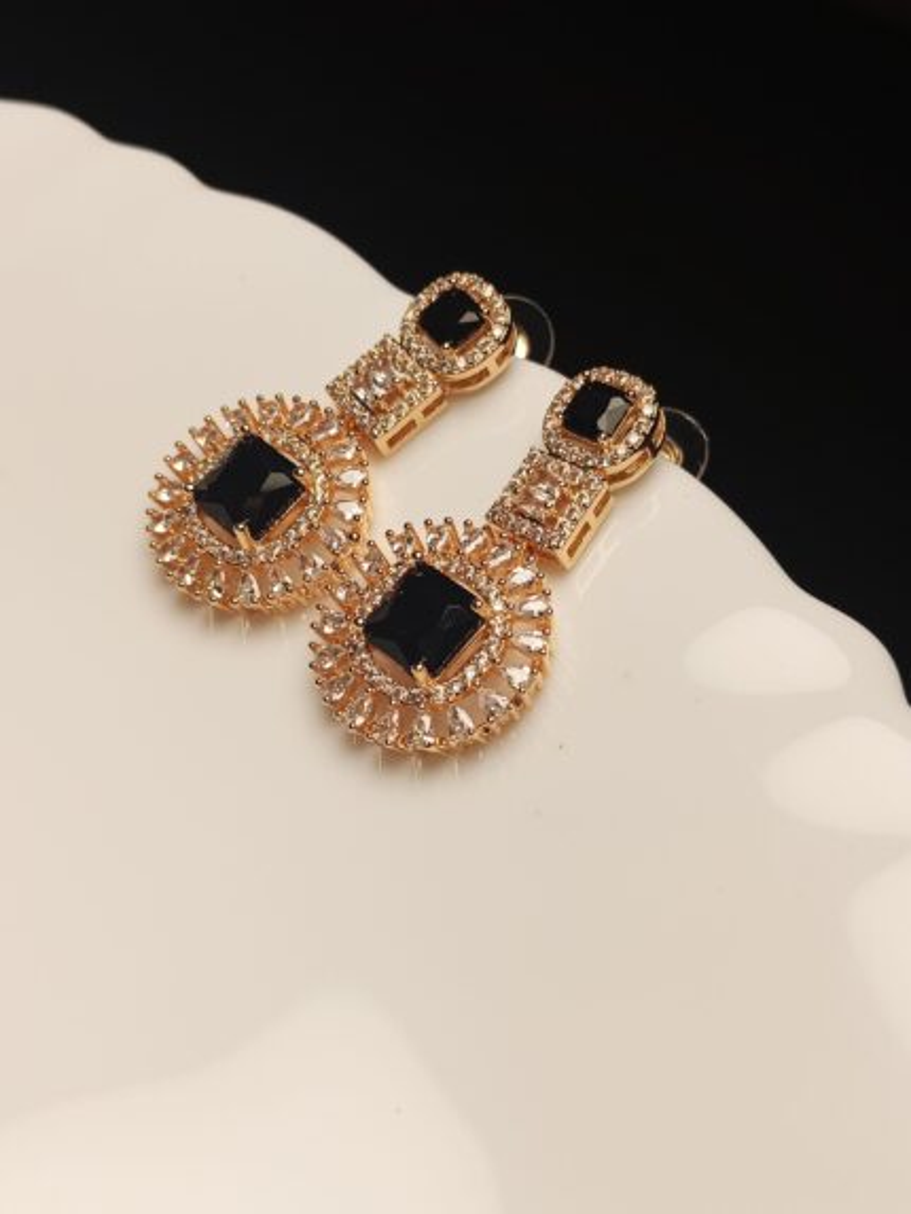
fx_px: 1403
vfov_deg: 46.8
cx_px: 456
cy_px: 607
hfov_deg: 36.0
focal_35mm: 40
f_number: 1.8
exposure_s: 1/187
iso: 50
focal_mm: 3.98
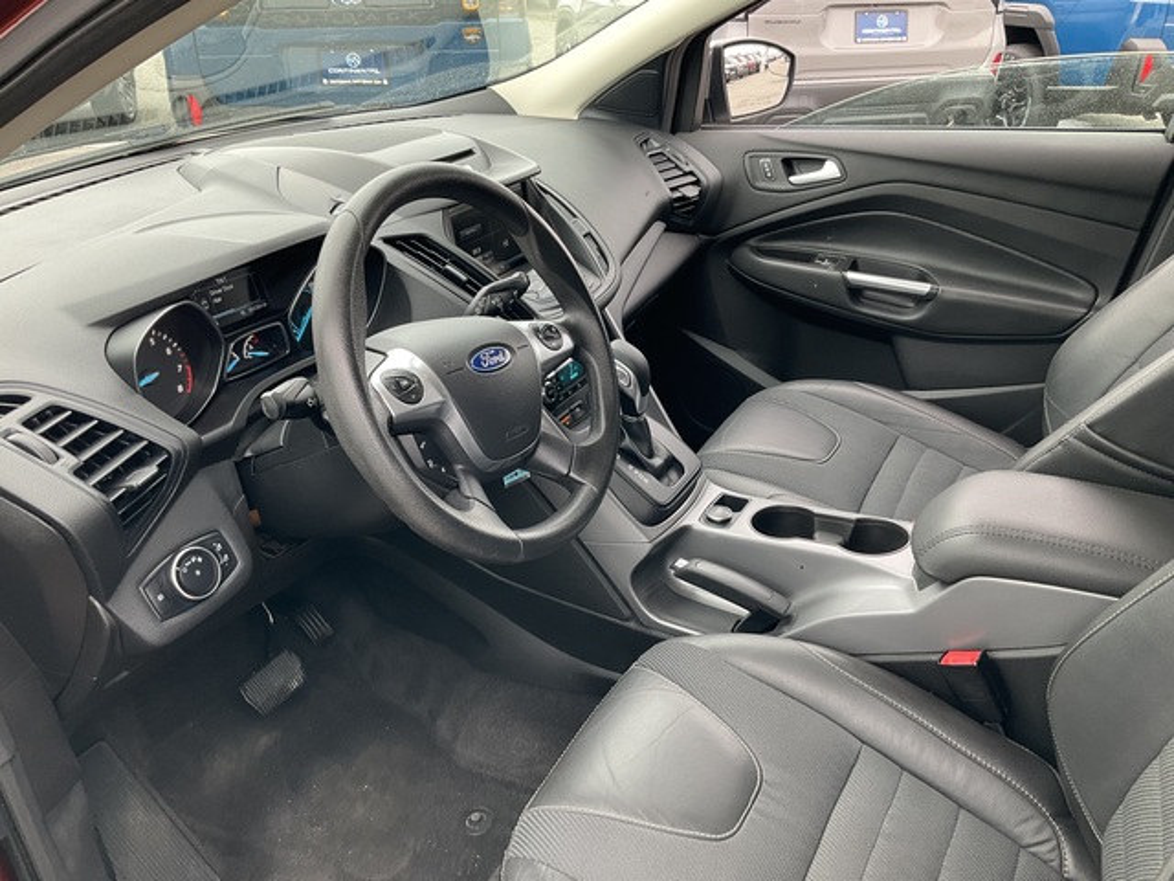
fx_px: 984
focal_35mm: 29
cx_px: 587
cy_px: 440
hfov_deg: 61.7
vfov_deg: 48.2
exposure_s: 1/122
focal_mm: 3
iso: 50
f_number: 1.8
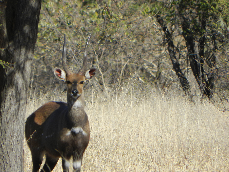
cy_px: 86
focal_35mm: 928
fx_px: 6140
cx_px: 111
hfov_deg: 2.1
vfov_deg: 1.6
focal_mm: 144
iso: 160
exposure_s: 1/640
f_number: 5.7
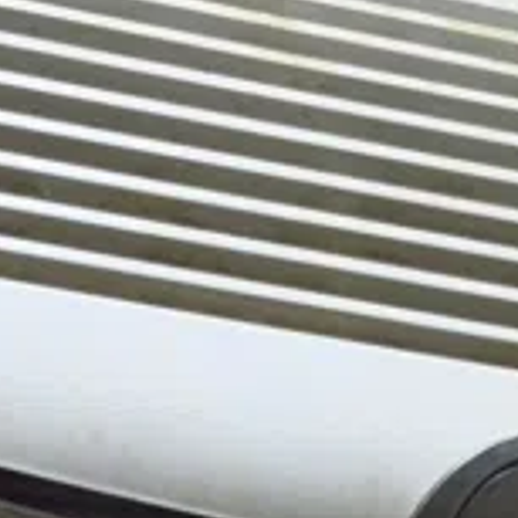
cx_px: 311
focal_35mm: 178
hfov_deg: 9.8
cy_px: 416
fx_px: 3014
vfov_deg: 9.8
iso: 80
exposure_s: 1/50
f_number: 1.78
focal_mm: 6.76
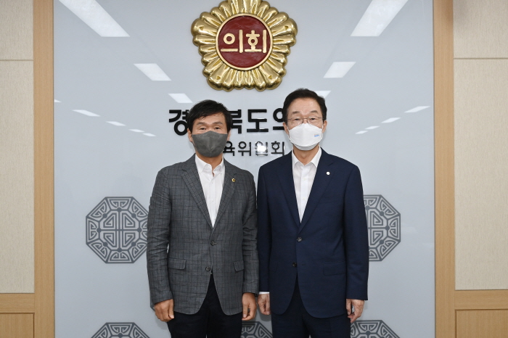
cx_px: 254
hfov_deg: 50.7
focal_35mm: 38
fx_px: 536
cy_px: 169
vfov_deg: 35.0
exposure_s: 1/200
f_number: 6.3
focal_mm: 38
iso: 1600
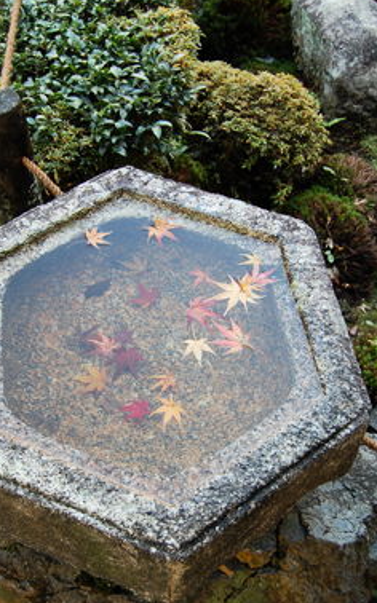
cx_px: 173
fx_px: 735
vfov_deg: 44.6
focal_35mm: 45
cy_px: 335
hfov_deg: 28.8
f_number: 4.5
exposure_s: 1/80
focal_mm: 23
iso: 400
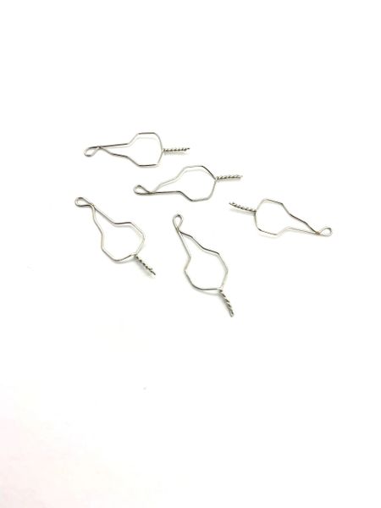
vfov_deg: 67.3
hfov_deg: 53.1
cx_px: 190
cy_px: 254
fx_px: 382
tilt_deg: -69.3
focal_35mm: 26
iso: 80
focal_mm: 4.25
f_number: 1.8
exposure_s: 1/100
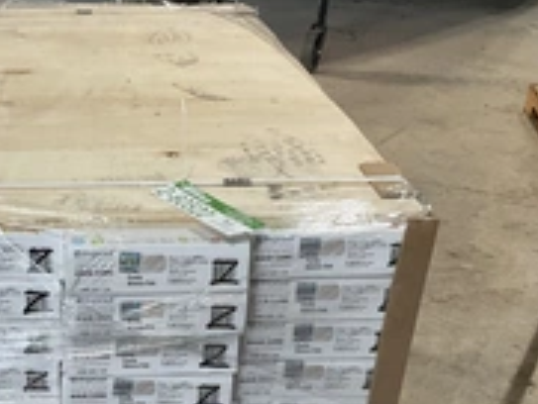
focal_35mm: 64
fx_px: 995
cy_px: 359
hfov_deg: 29.3
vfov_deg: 22.4
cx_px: 80
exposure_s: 1/60
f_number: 1.8
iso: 50
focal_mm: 3
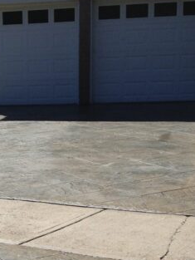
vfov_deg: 19.6
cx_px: 4
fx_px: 728
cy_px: 260
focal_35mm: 97
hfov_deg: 15.0
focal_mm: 4.28
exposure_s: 1/1972
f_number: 2.4
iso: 50
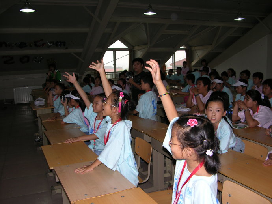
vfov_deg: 40.7
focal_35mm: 35
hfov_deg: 52.6
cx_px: 136
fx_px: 275
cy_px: 102
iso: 50
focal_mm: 8.9
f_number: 2.8
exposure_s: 1/60.1
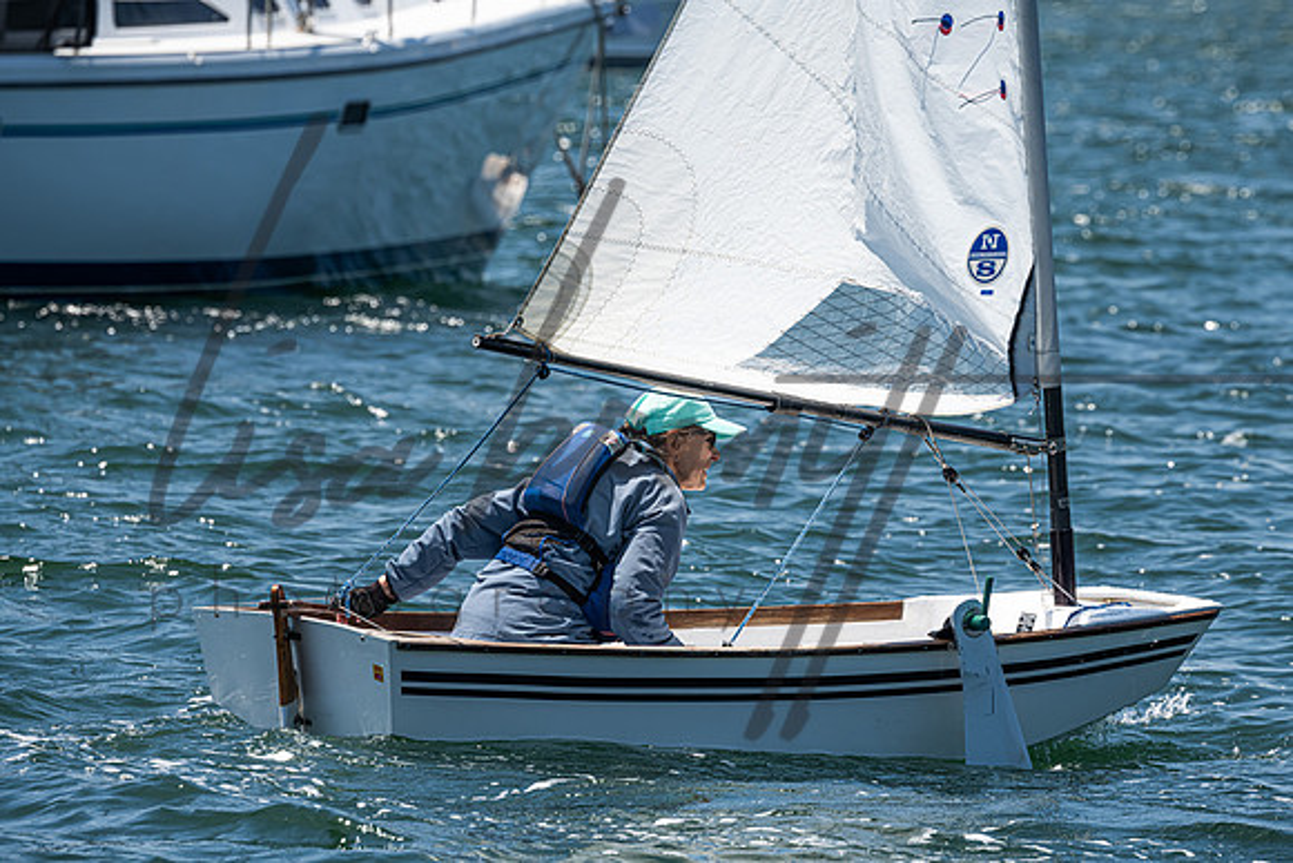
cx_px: 646
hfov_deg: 5.2
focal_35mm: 400
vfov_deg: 3.4
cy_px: 432
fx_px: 14369
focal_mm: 400
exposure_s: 1/640
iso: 400
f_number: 11
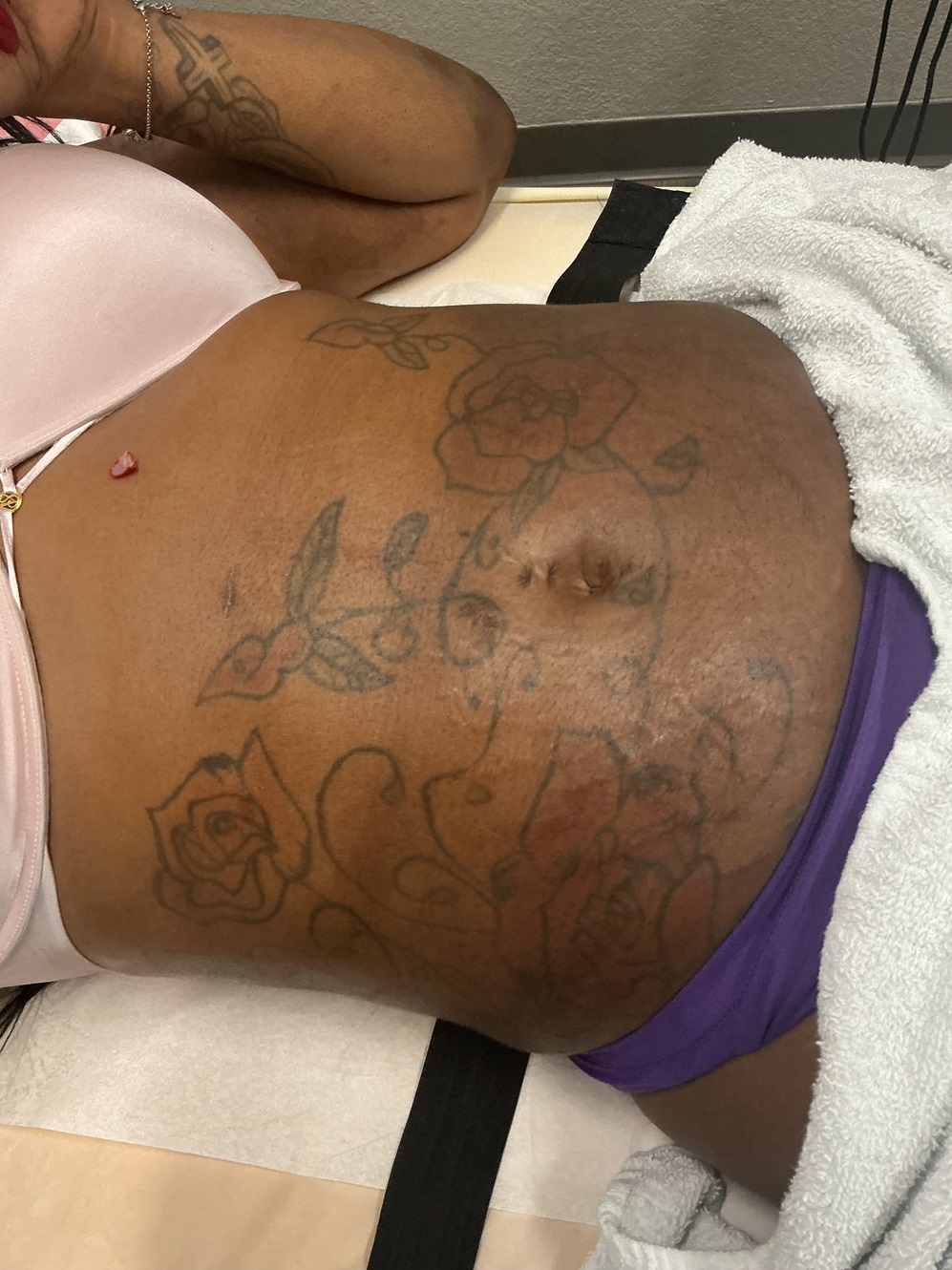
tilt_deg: -67.3
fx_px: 1064
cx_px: 476
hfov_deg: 48.2
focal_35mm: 29
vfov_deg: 61.7
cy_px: 635
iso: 125
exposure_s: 1/60
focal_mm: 3
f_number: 1.8
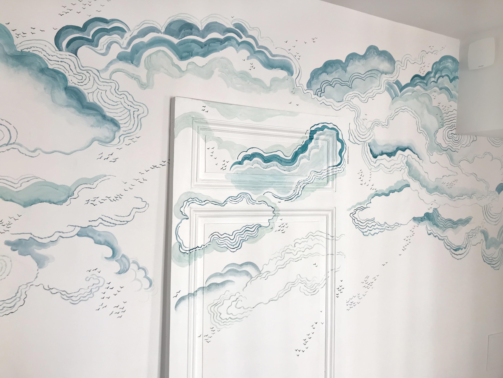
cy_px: 189
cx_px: 252
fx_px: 407
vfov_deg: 49.7
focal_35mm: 28
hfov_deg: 63.4
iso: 25
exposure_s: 1/100
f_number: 1.8
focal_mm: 3.99
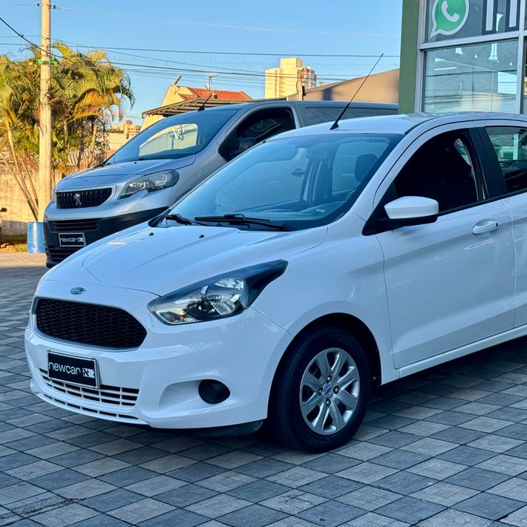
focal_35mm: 57
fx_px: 982
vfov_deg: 30.0
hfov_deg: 30.0
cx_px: 323
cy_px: 262
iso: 64
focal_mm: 6.76
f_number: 1.78
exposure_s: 1/514
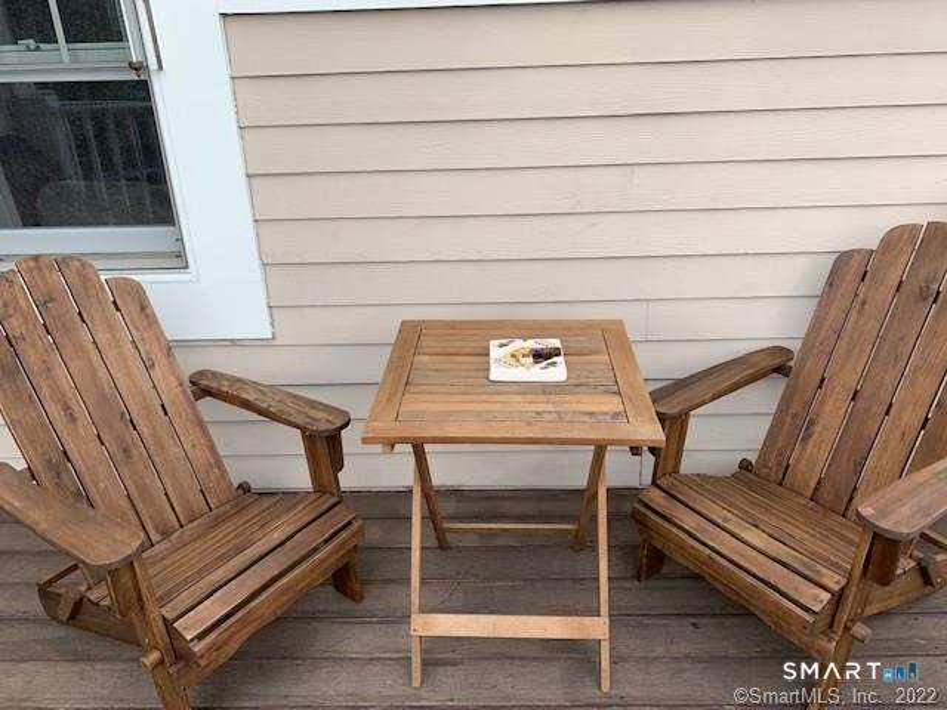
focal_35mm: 26
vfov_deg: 53.1
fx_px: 711
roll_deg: +2.6
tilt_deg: -25.7
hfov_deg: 67.3
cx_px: 474
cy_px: 355
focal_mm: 4.25
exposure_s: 1/317
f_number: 1.8
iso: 25
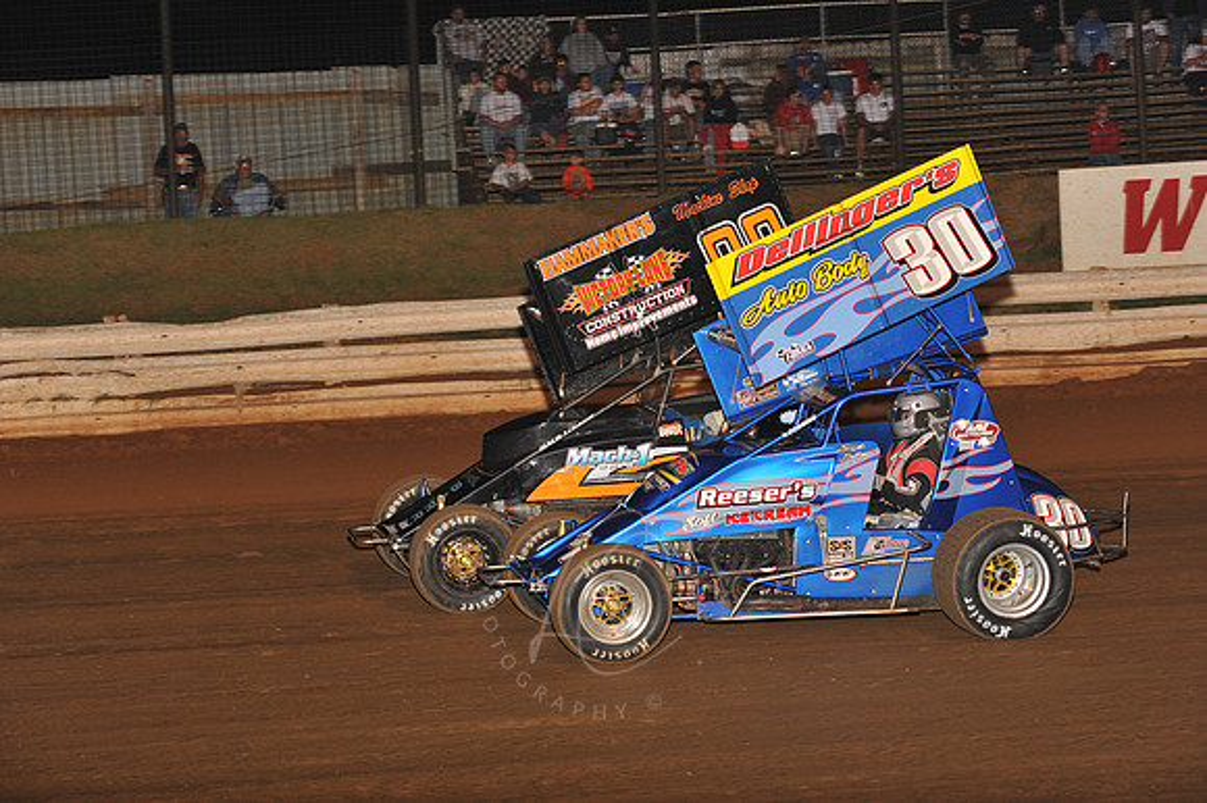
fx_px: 3351
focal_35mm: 100
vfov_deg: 13.7
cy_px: 402
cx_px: 604
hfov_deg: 20.4
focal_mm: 100
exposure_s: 1/320
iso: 1000
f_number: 6.3
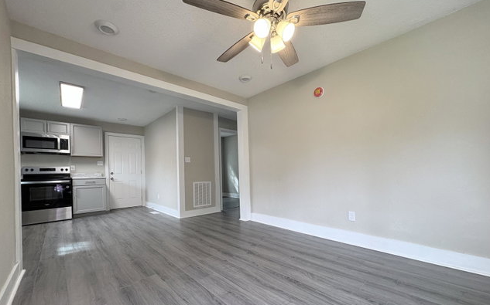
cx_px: 245
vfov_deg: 74.3
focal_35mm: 15
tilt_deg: +0.4
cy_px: 174
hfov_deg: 101.5
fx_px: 200
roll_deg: +1.3
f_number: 2.2
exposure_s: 1/120
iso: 200
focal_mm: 2.22
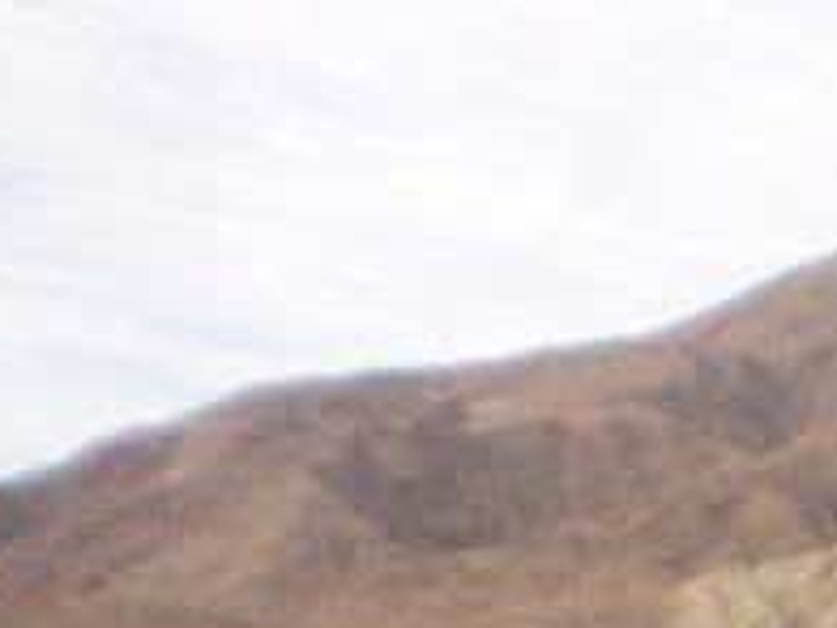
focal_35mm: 155
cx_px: 1277
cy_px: 1205
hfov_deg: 12.1
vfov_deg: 9.1
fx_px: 3748
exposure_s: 1/400
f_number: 3.1
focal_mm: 6.3
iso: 100
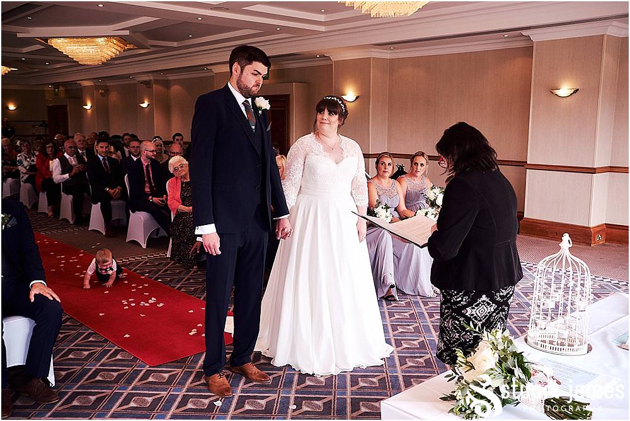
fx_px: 613
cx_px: 315
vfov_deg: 37.9
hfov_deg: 54.4
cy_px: 210
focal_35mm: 35
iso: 1250
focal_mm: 23
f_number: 3.2
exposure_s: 1/320
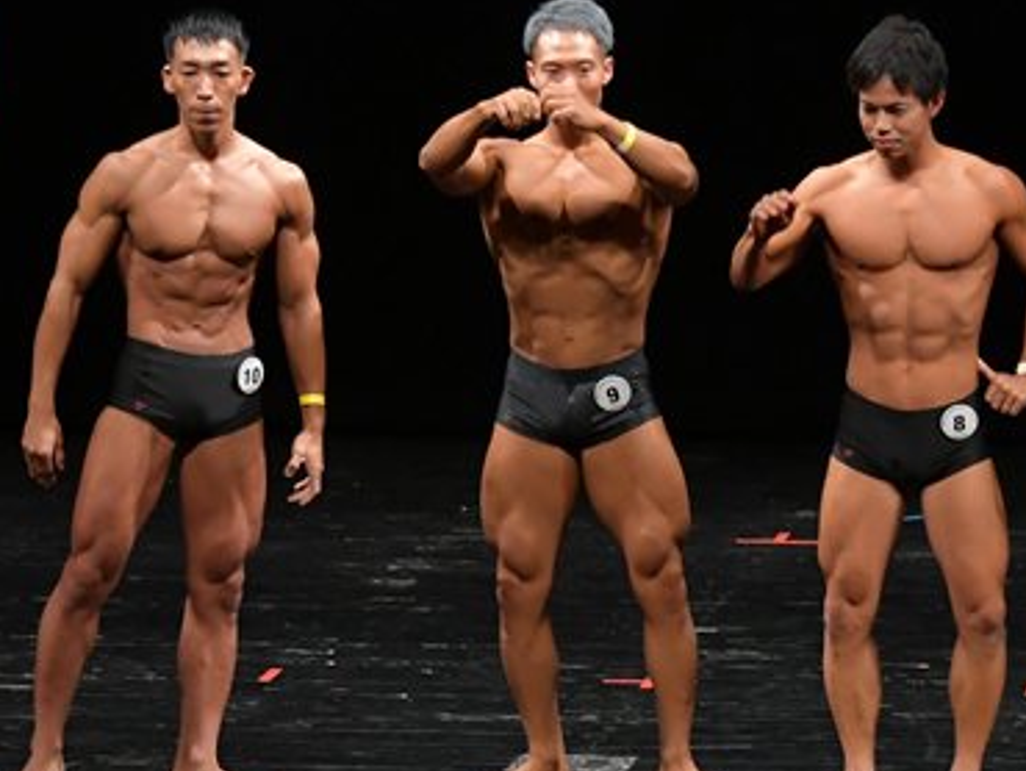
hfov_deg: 5.9
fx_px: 10025
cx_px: 517
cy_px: 352
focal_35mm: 338
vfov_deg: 4.4
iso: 3200
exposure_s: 1/400
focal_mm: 112
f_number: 5.6
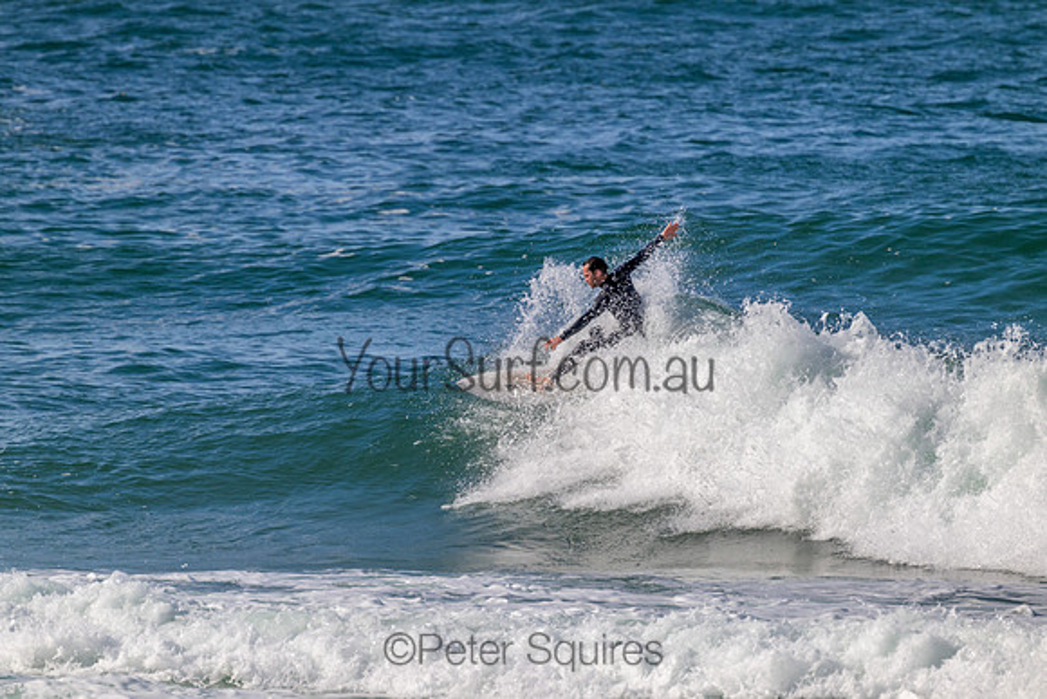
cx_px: 524
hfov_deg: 2.6
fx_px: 23271
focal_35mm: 800
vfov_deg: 1.7
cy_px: 350
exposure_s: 1/2000
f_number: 11
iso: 900
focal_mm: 800
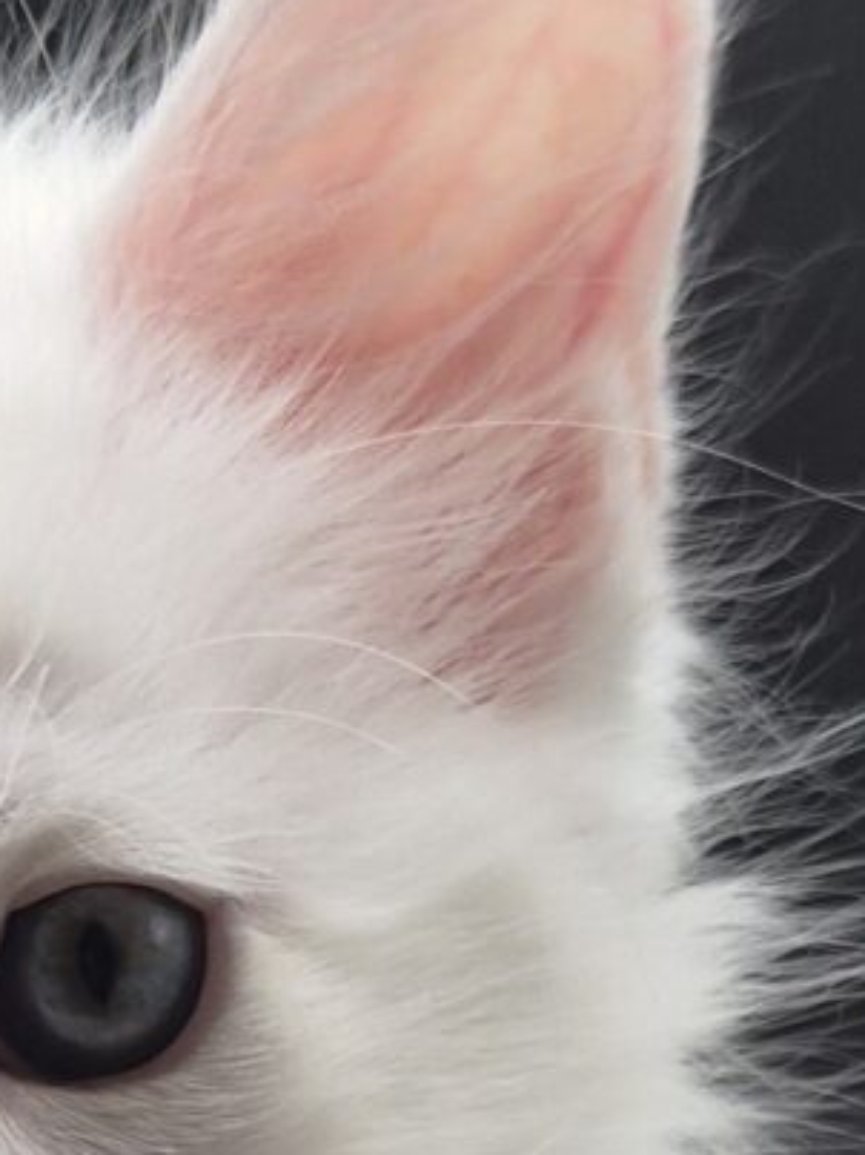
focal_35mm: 146
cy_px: 1393
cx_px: 212
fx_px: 4867
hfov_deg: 10.1
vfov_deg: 13.2
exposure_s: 1/180
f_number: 1.8
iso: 50
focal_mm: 5.4
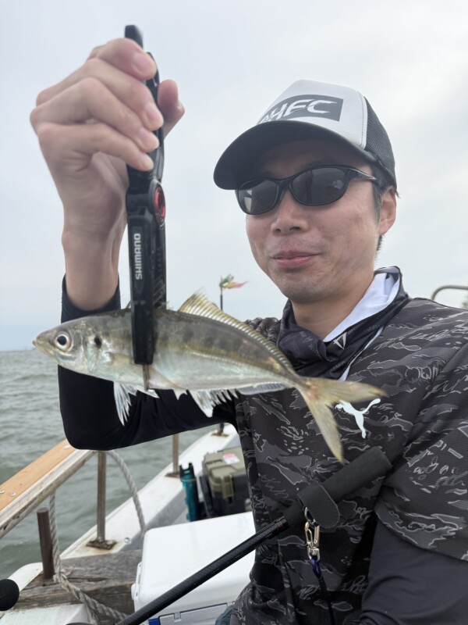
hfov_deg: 56.8
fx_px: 433
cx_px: 234
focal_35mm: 24
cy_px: 312
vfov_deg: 71.6
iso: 100
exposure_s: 1/2110
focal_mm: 6.76
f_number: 1.78
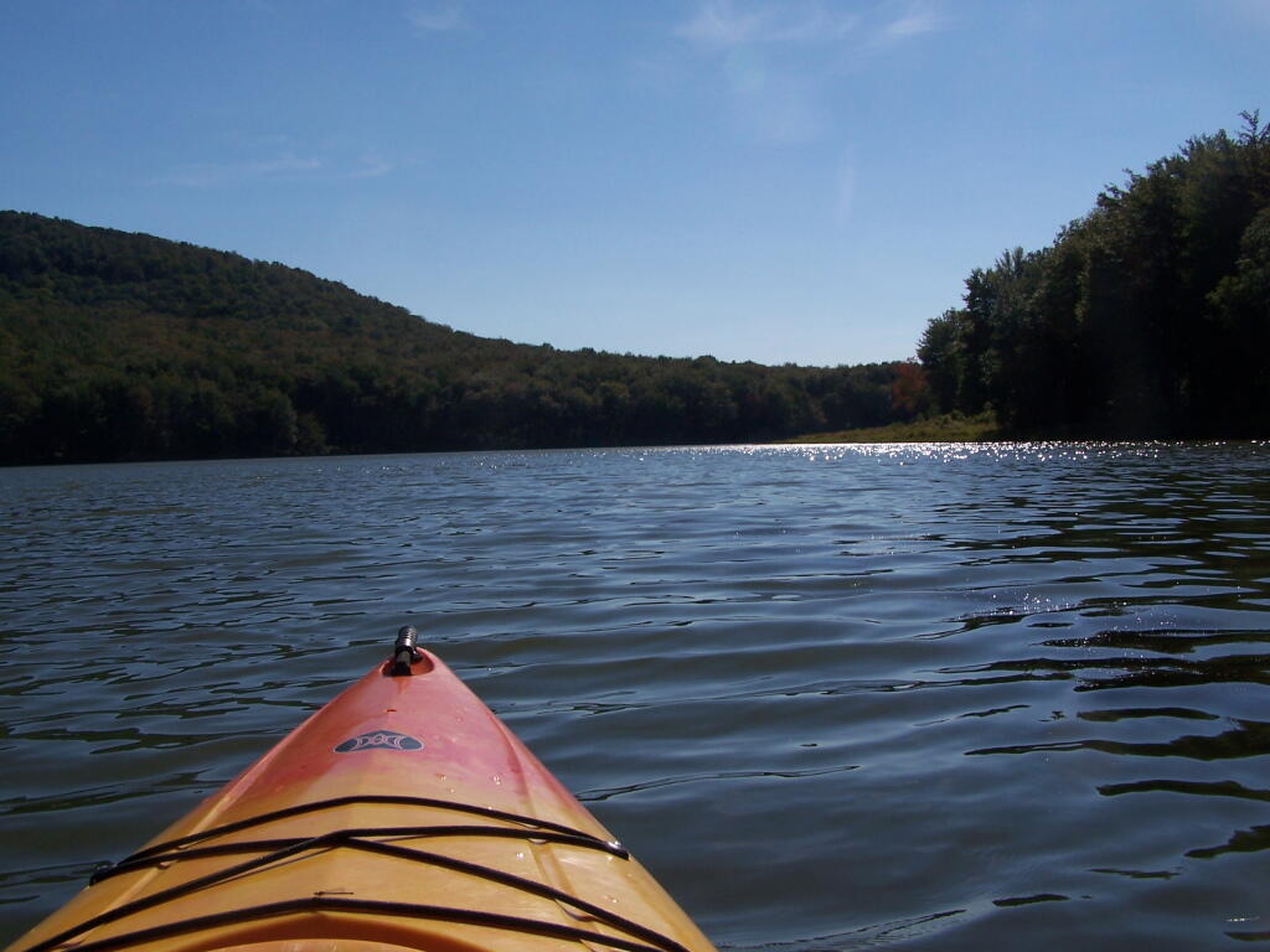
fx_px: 1394
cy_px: 476
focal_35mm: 38
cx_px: 635
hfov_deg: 49.0
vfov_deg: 37.7
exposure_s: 1/1250
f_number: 5.6
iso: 80
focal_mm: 6.3
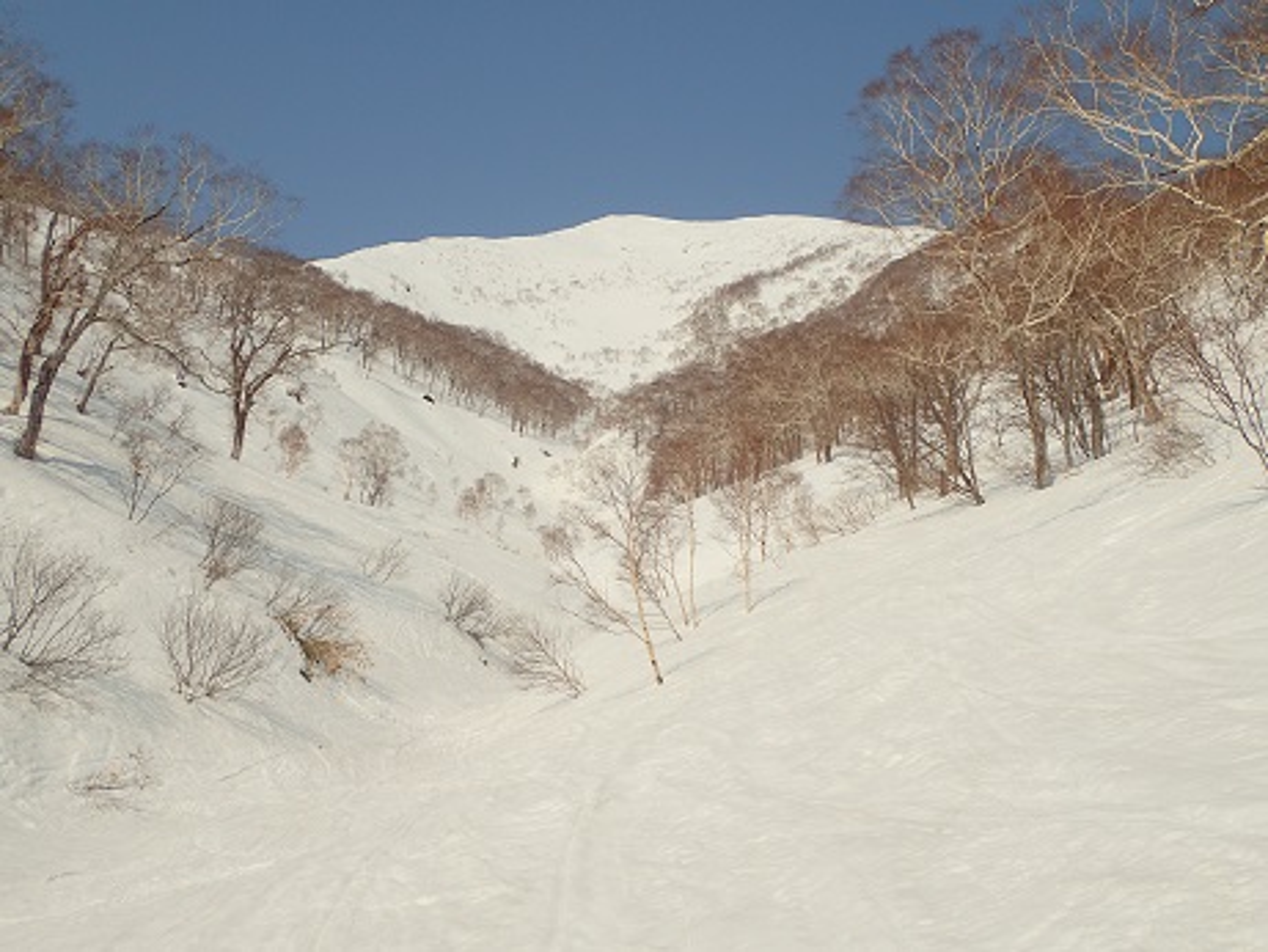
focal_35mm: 40
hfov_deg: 46.8
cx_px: 634
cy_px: 476
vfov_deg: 36.0
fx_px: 1466
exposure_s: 1/250
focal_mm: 7.34
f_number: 11
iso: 100
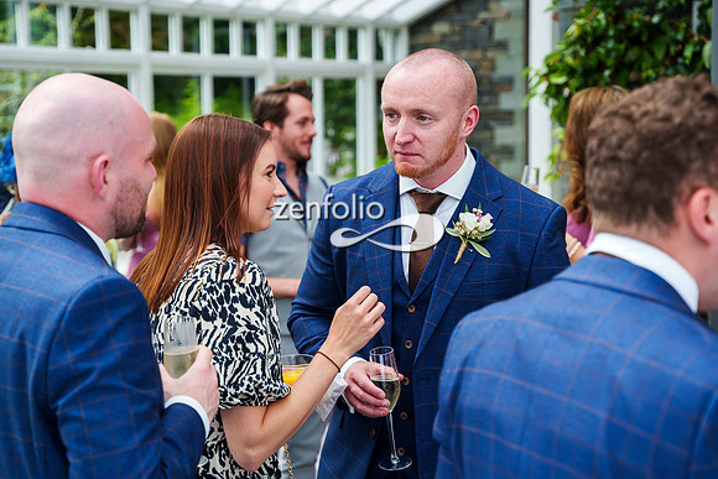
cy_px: 228
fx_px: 1303
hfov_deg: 30.8
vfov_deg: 20.8
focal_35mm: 65
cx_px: 329
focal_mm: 59
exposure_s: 1/1600
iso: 800
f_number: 3.5
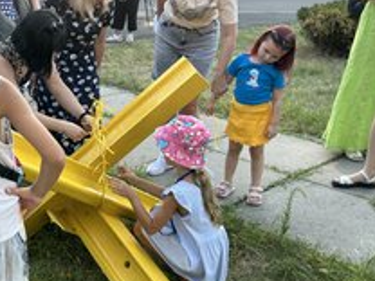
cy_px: 144
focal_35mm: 50
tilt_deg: -17.8
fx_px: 542
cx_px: 81
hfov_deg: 37.0
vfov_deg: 29.1
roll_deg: -0.6
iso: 50
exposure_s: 1/388
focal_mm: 5.7
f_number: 1.5
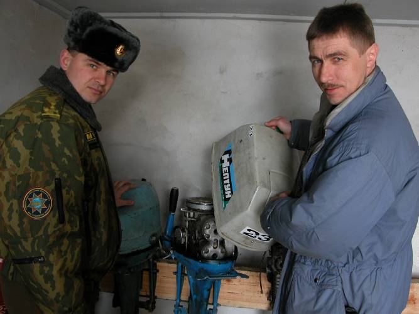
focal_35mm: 35
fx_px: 424
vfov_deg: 40.7
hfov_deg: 52.6
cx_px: 210
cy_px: 157
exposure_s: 1/30
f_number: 3.5
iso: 100
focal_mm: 8.9
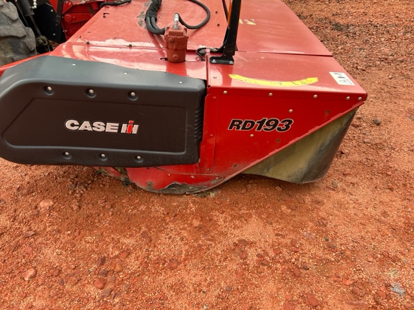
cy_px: 155
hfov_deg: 67.3
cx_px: 207
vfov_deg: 53.1
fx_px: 311
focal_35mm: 26
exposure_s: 1/153
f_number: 1.5
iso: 40
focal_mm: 5.7
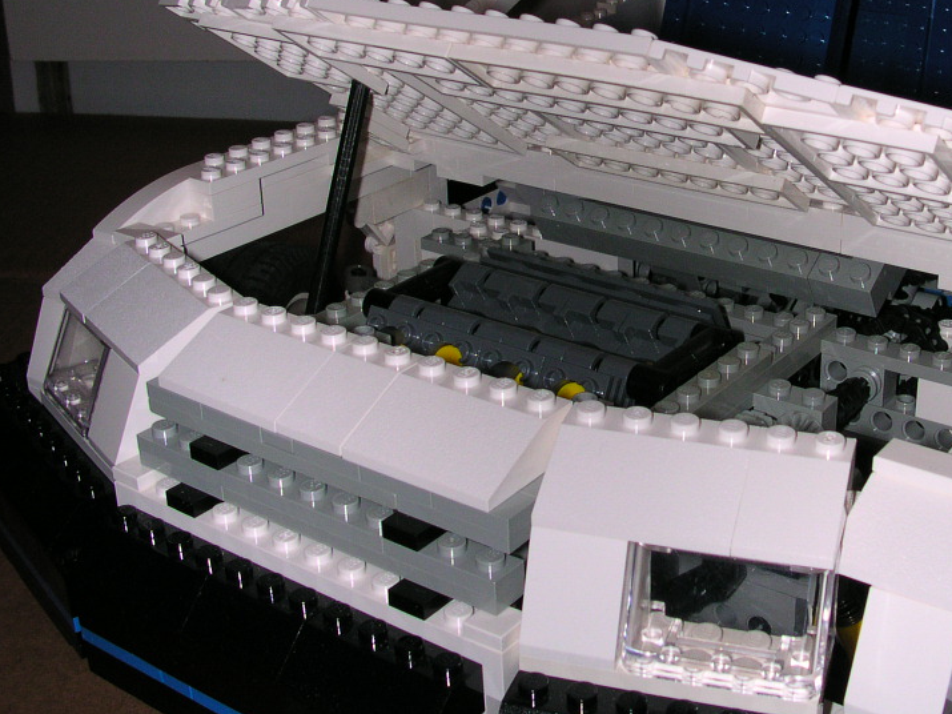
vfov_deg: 27.4
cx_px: 670
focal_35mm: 53
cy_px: 258
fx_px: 1457
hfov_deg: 35.6
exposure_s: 1/60
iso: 100
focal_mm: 5.6
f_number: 4.5
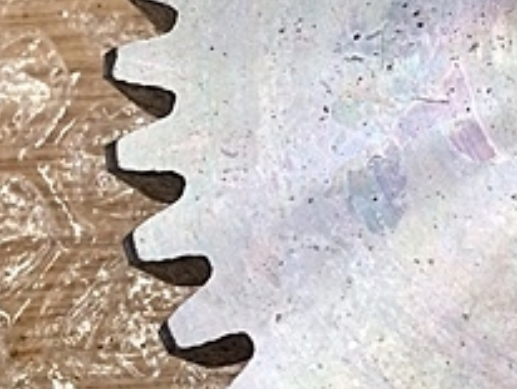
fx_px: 1346
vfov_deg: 16.3
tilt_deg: -73.1
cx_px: 670
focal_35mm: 90
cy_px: 73
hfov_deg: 20.0
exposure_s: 1/30
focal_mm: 4.15
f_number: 2.2
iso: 64
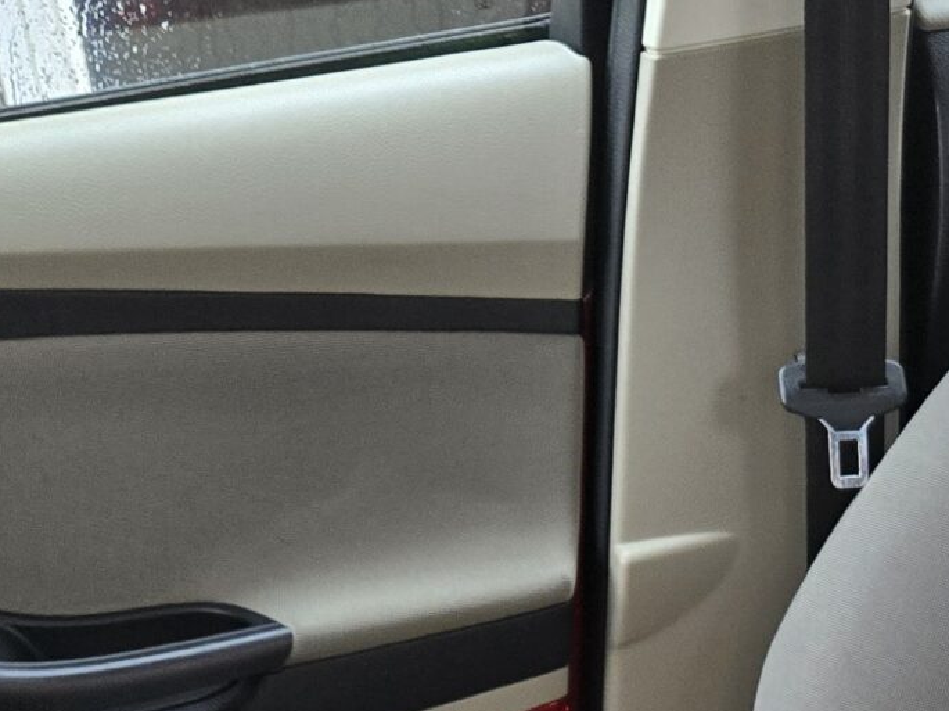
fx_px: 2356
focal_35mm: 86
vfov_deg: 15.8
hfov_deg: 22.0
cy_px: 1053
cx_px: 939
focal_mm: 5.4
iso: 200
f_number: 1.8
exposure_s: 1/180
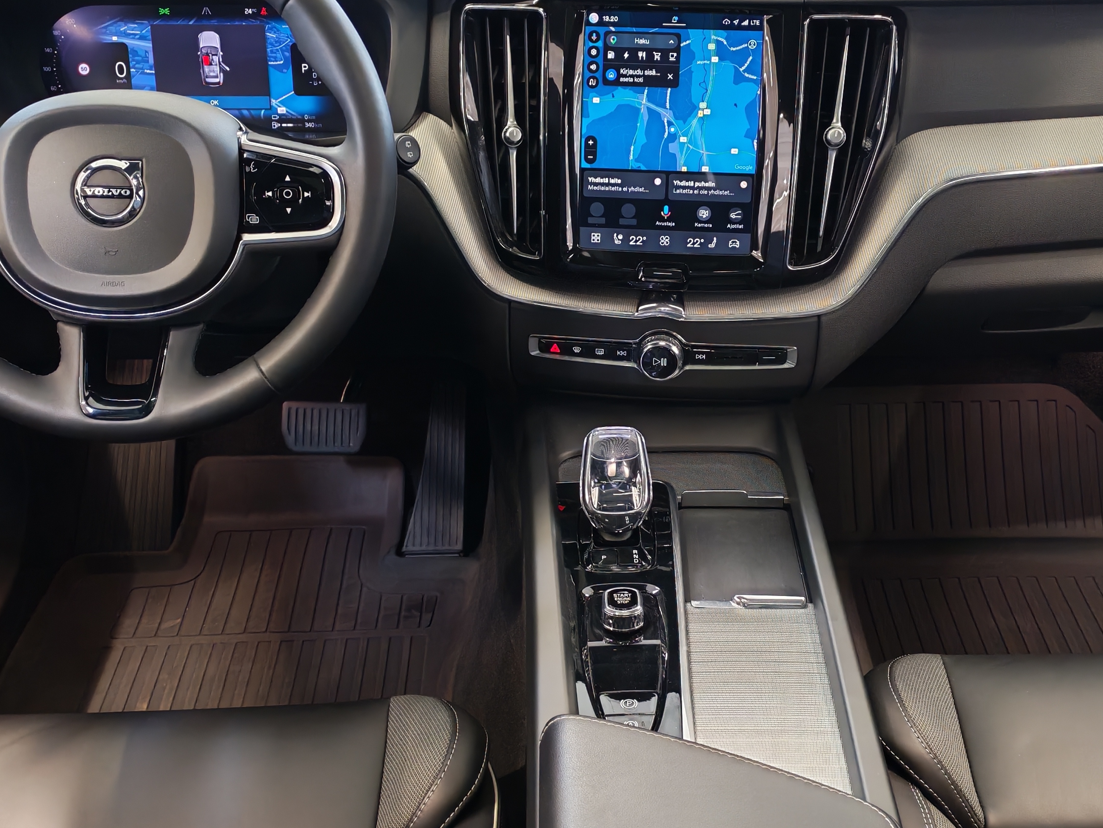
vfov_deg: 32.2
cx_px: 609
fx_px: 1434
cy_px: 387
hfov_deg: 42.0
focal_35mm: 45
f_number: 1.9
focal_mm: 6.12
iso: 720
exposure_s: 1/50
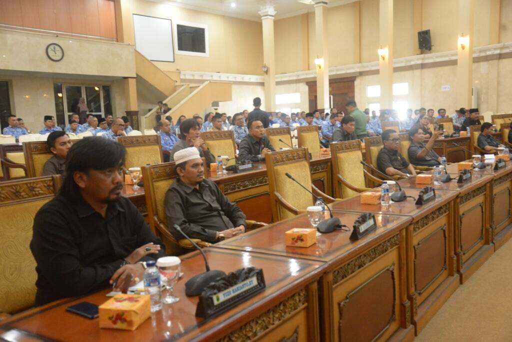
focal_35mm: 35
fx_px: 498
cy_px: 171
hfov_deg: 54.4
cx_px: 256
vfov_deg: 37.9
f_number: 4
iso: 6400
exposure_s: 1/50
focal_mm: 35
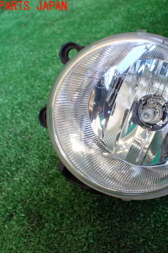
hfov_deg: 31.1
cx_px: 134
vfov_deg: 46.4
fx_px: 294
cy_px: 127
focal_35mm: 42
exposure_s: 1/125
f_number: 2.3
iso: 400
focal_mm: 5.4
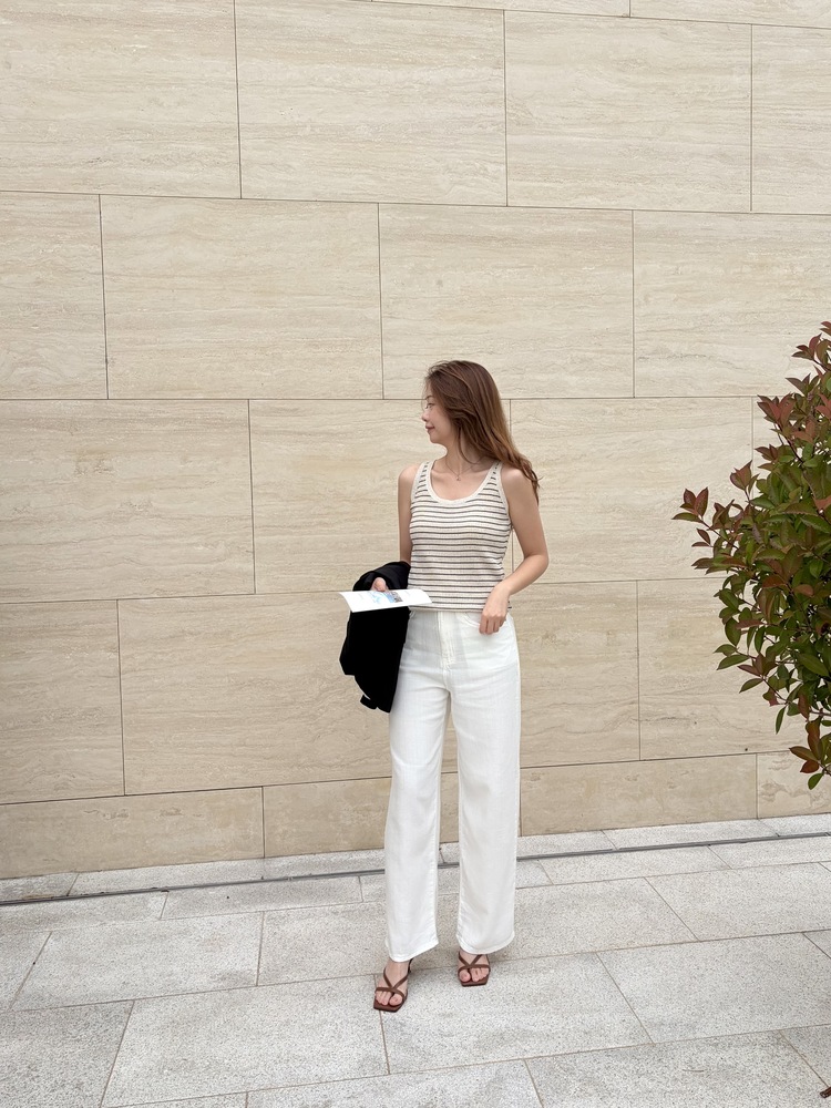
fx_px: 832
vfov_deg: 67.3
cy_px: 554
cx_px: 416
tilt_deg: -2.6
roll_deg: +1.1
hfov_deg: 53.1
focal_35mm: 26
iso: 50
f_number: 1.6
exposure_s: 1/450
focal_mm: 5.96
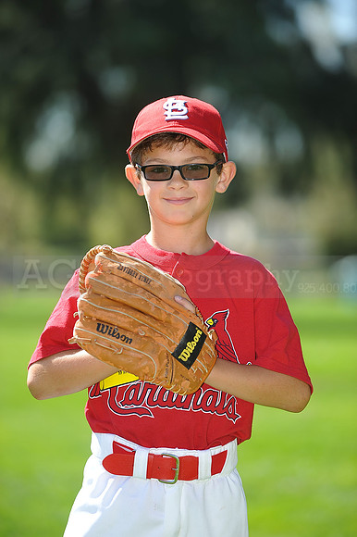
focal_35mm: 200
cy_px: 268
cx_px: 178
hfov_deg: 6.9
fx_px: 2978
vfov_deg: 10.3
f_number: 4.5
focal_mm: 200
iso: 200
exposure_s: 1/640
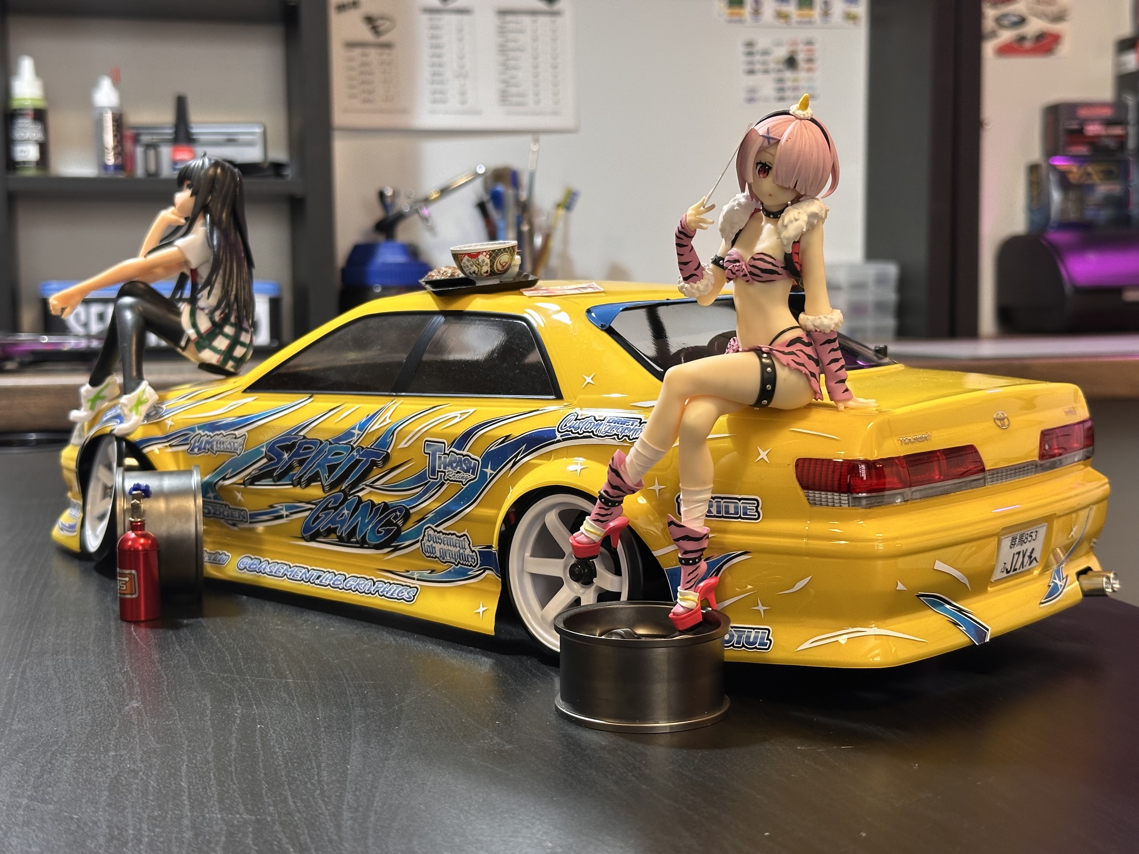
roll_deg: +0.3
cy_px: 427
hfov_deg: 39.7
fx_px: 1579
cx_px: 570
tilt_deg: -6.7
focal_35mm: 48
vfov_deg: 30.3
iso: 125
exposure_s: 1/50
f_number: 1.78
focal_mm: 6.86
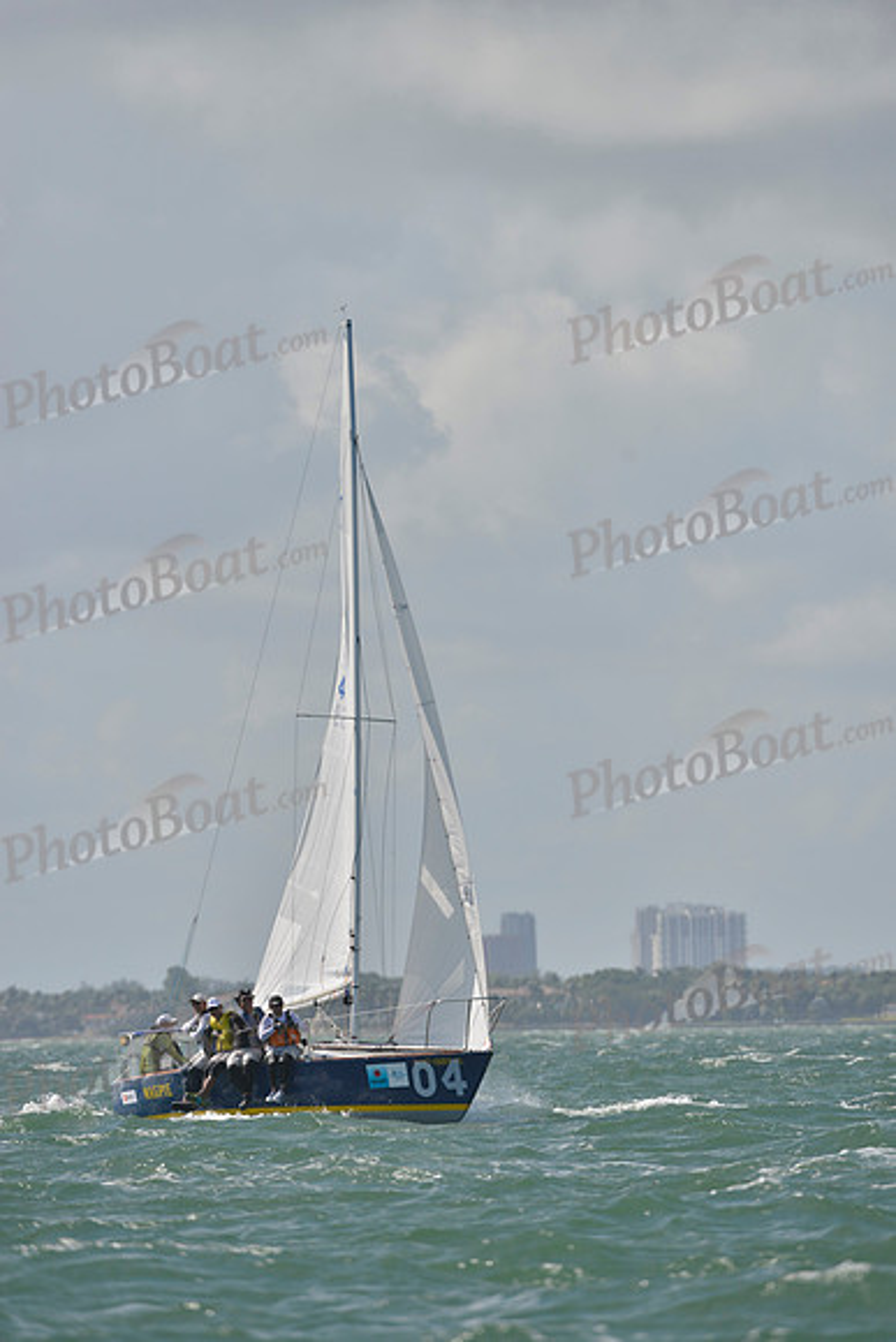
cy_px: 671
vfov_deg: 5.2
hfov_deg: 3.4
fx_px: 14923
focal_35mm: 400
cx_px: 448
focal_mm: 400
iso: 280
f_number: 6.3
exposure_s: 1/2000
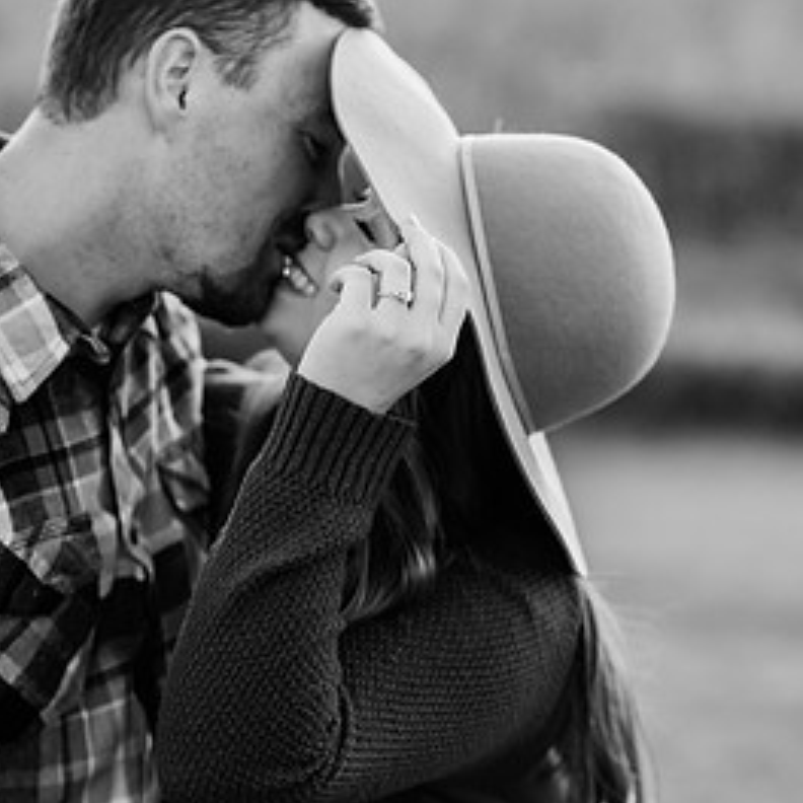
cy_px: 499
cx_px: 367
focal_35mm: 123
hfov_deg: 14.2
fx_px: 3228
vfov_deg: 14.2
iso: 500
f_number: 2.5
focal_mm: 85
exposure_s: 1/200
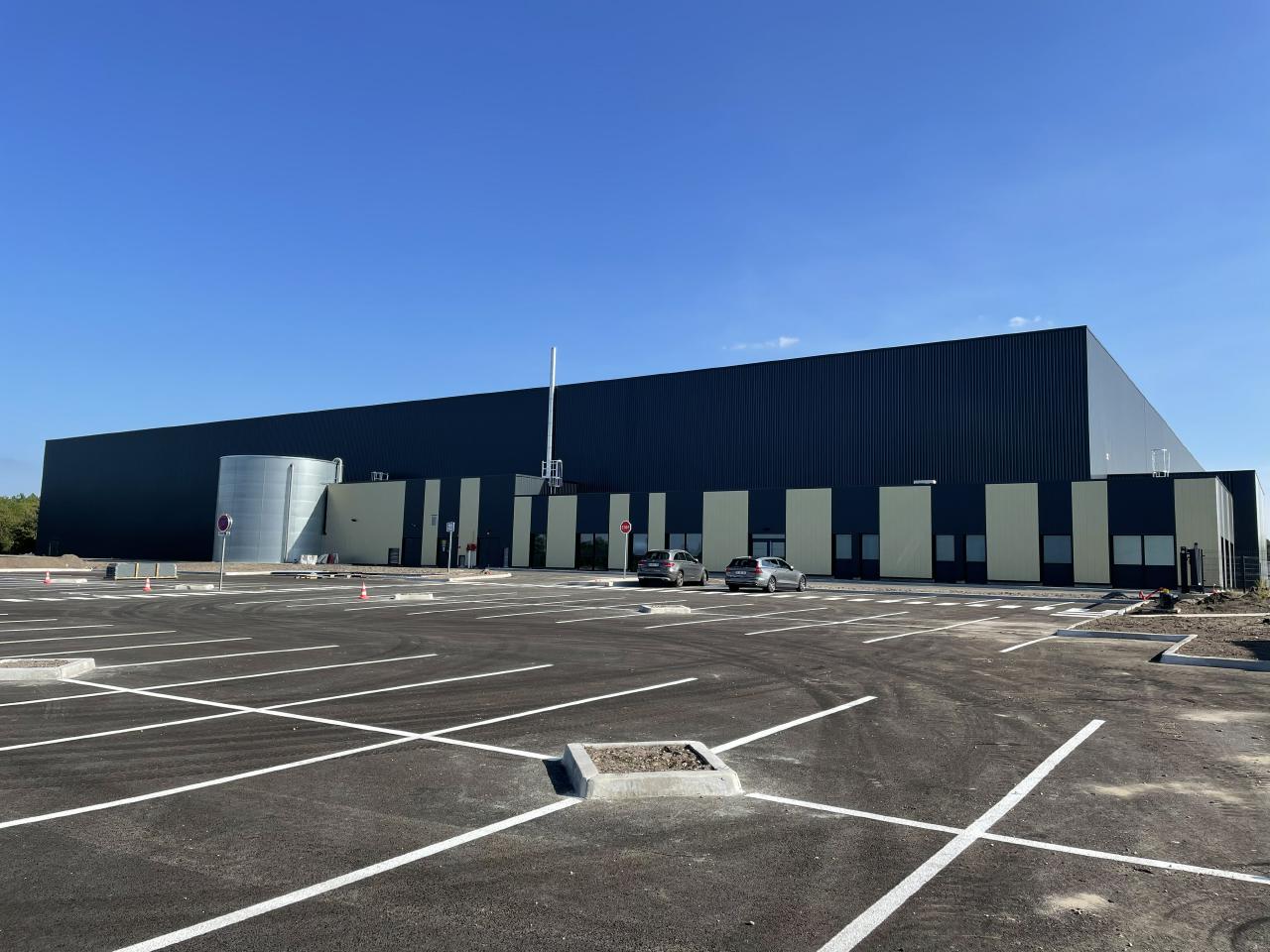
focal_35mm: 26
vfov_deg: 53.1
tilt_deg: +7.3
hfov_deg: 67.3
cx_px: 635
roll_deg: -1.3
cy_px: 476
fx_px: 954
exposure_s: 1/2618
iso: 32
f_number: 1.6
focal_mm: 4.2
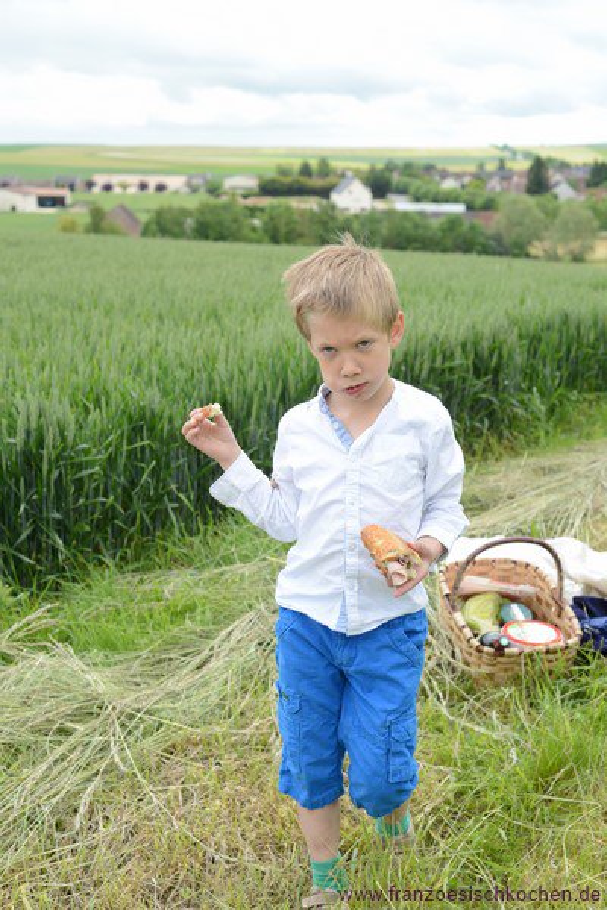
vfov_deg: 39.6
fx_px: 1264
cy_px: 455
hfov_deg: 27.0
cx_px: 304
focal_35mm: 50
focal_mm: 50
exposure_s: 1/500
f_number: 7.1
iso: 320
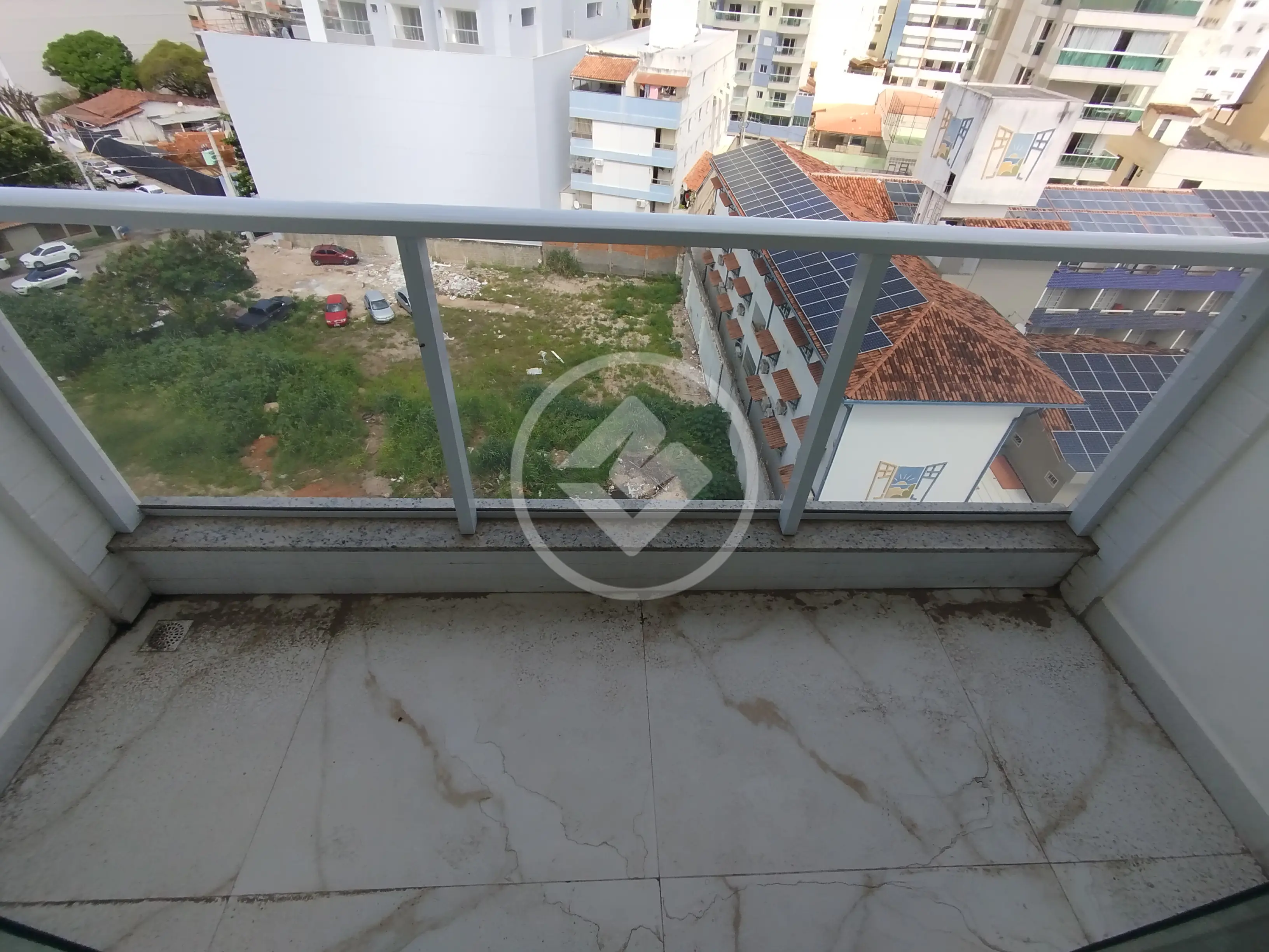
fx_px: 550
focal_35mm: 15
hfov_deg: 98.2
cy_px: 476
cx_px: 634
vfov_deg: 81.7
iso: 50
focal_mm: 1.65
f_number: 2.2
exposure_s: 1/862
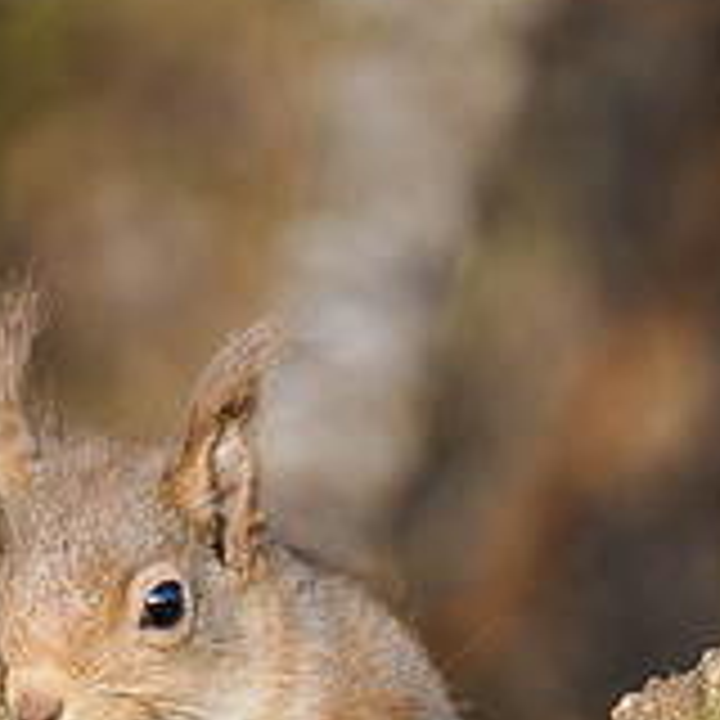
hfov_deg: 0.7
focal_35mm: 2598
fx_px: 61136
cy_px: 1021
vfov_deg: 0.7
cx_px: 353
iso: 640
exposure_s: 1/800
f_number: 4
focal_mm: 300
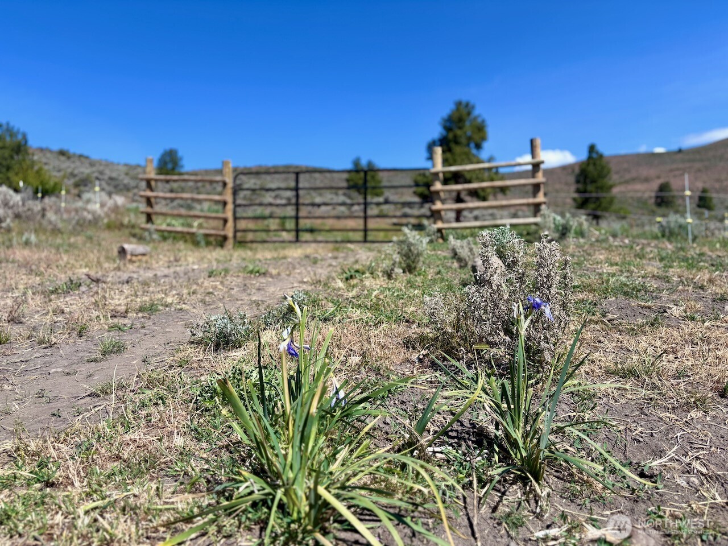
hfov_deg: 67.3
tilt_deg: +1.2
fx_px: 547
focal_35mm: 26
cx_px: 364
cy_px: 273
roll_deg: +3.4
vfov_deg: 53.1
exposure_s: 1/2933
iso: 50
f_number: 1.6
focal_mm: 5.96
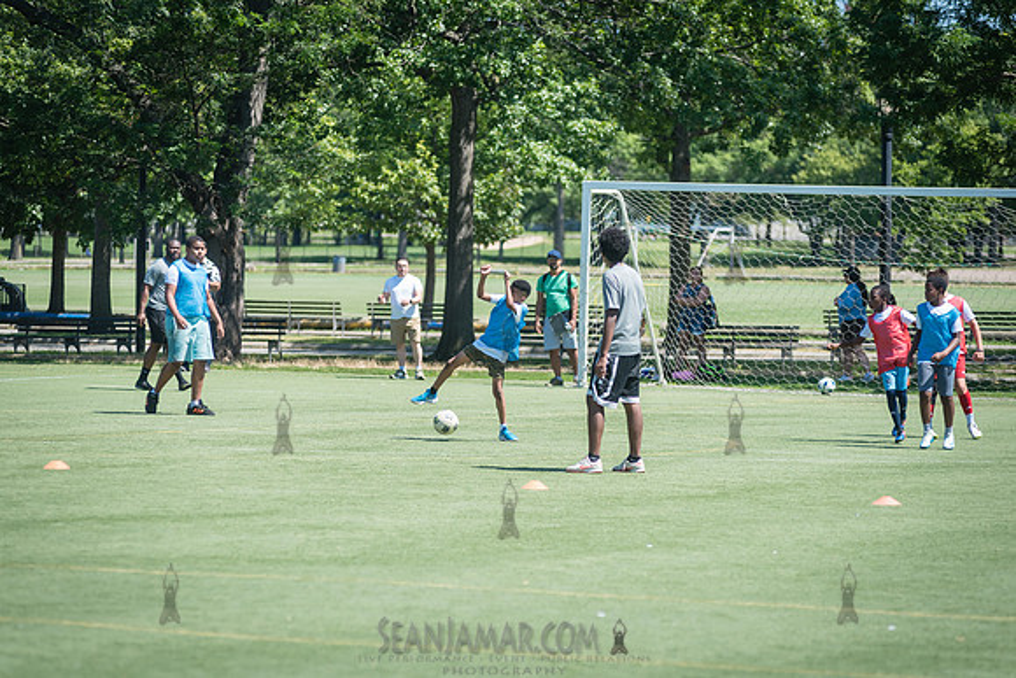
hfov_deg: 13.2
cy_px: 339
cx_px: 508
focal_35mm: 155
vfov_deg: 8.9
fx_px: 4375
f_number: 4
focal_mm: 155
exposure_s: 1/1000
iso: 200
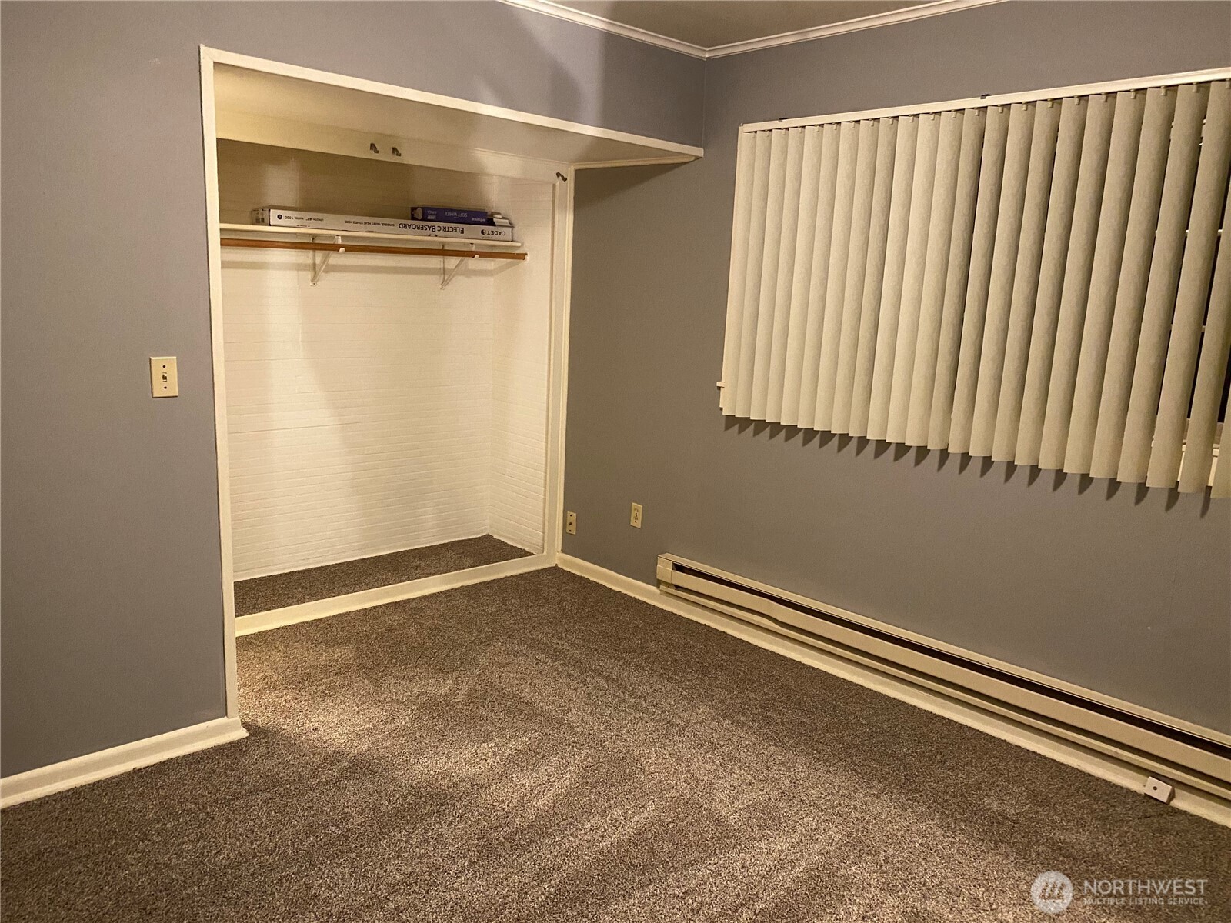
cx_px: 616
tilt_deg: -11.7
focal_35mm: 26
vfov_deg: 53.1
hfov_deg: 67.3
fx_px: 925
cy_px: 462
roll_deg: -2.4
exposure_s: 1/40
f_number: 1.8
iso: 500
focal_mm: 4.25
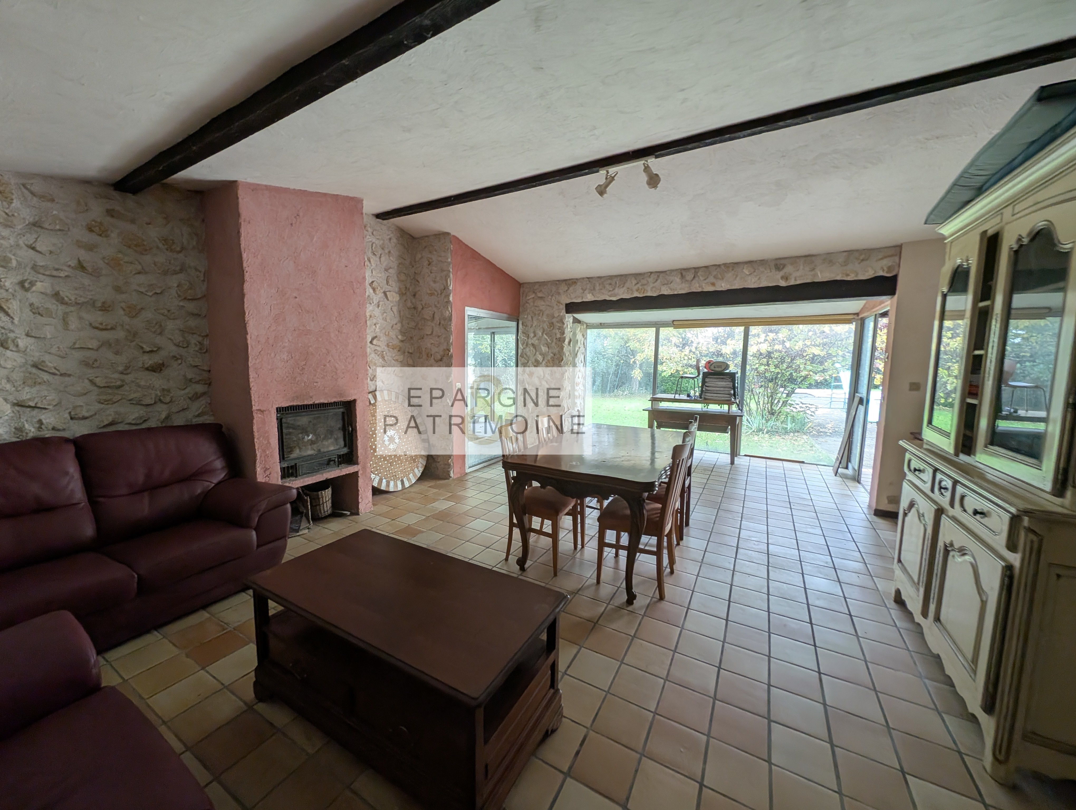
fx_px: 374
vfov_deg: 94.6
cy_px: 405
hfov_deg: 110.5
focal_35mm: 12
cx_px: 538
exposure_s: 1/59
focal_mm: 2.23
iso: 54
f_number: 1.95
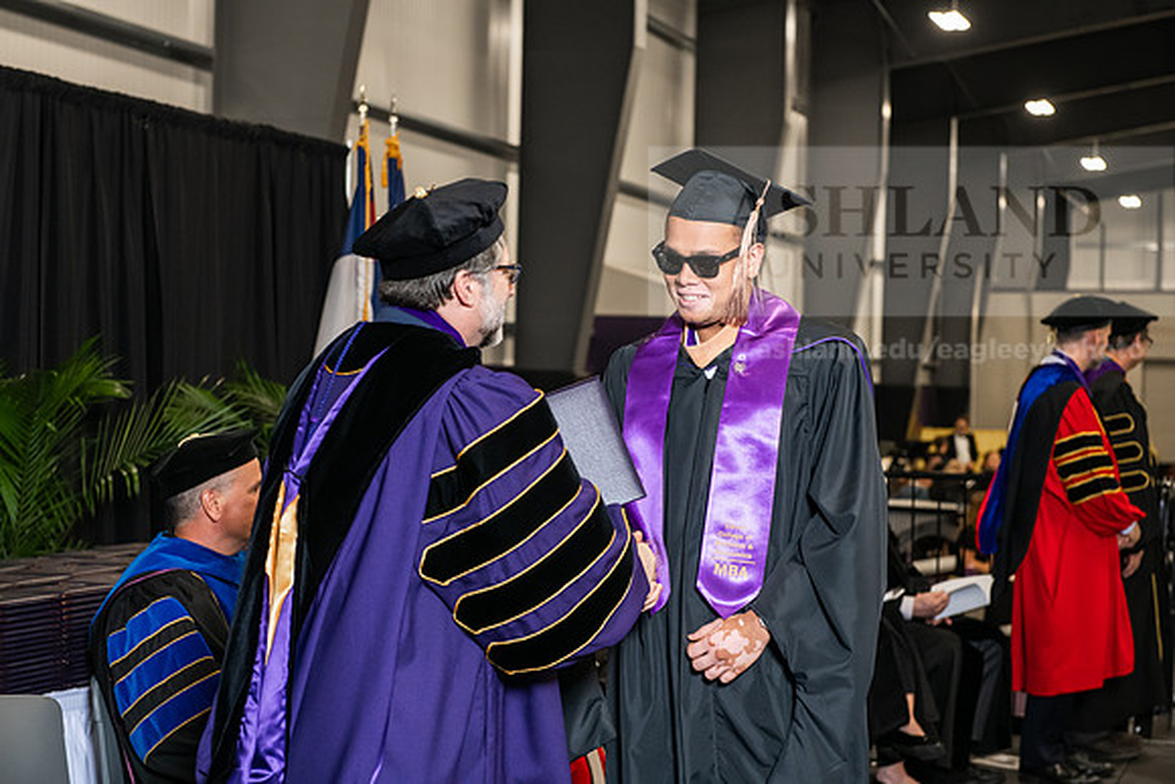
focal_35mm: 70
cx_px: 588
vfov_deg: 19.5
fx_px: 2285
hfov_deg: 28.8
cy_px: 392
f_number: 5
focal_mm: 70
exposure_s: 1/200
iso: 2000
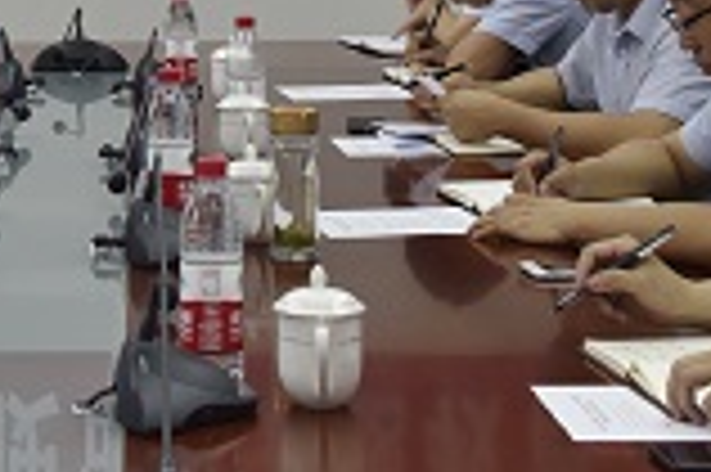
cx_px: 50
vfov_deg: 10.8
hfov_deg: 16.5
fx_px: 2407
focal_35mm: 122
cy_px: -236
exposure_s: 1/125
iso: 800
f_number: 5.6
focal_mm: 35
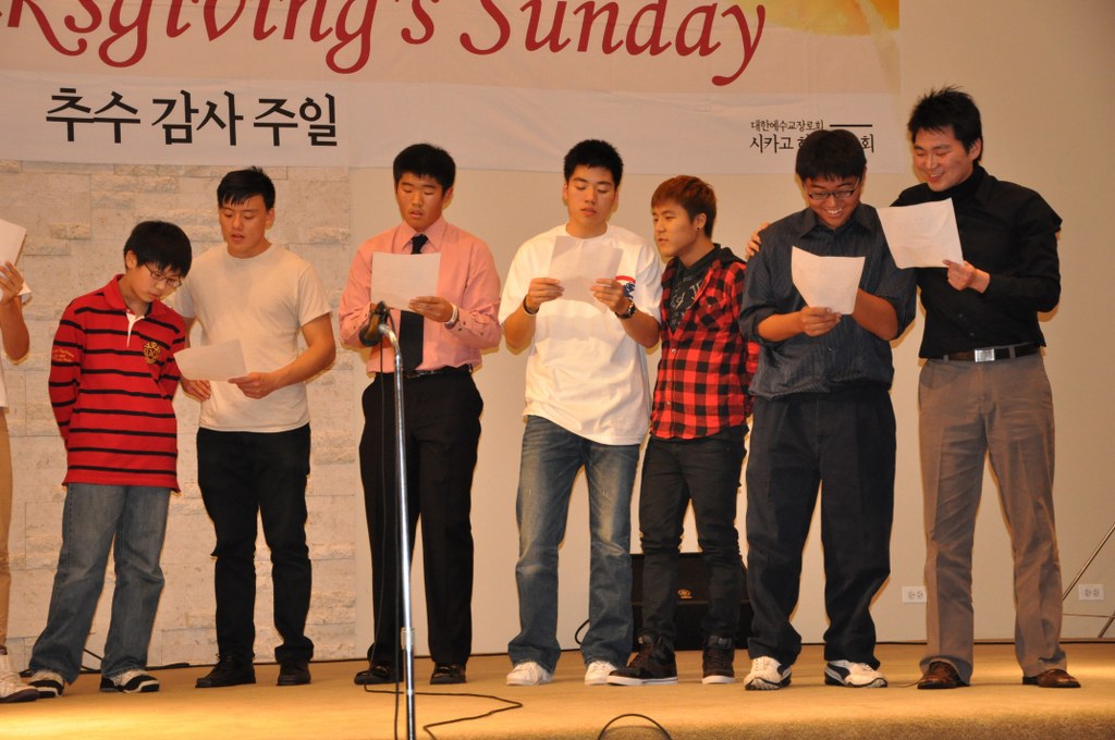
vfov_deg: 15.7
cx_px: 558
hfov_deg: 23.4
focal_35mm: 87
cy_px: 370
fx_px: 2691
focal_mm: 58
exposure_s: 1/60
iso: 1600
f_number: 5
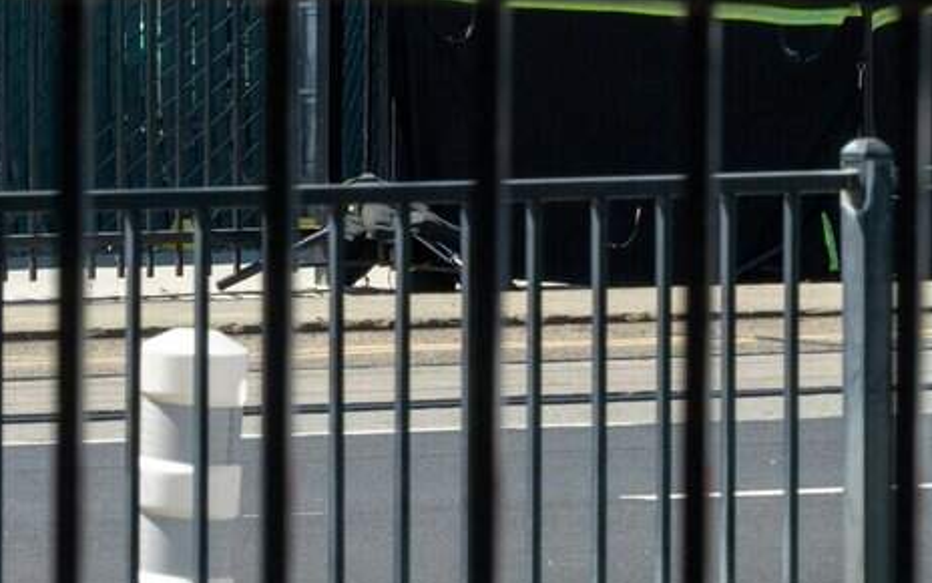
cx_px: 548
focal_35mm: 316
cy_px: -209
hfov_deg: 6.6
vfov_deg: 4.1
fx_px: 8026
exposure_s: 1/250
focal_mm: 120
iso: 200
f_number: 11
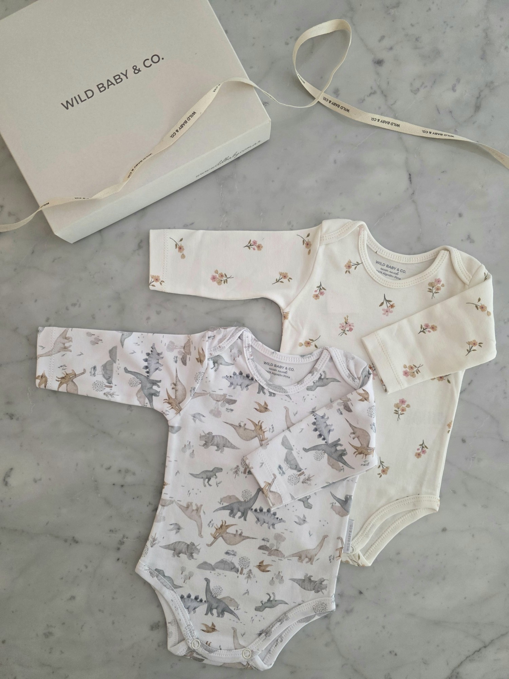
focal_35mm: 23
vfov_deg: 73.9
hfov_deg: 58.9
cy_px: 340
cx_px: 254
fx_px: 451
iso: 320
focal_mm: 6.3
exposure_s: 1/101
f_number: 1.7
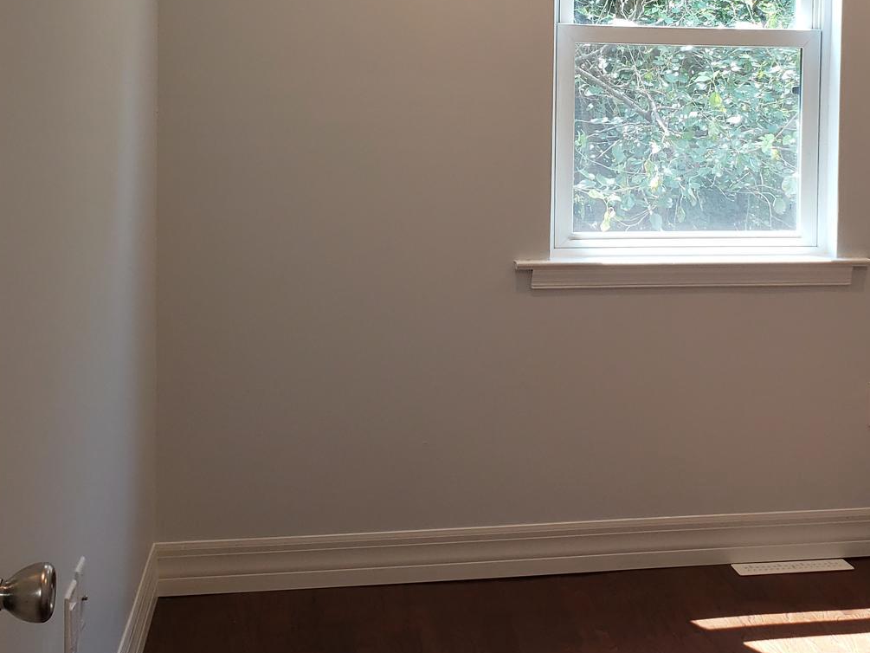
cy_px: 139
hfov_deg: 35.8
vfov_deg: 27.0
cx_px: 589
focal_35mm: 53
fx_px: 1332
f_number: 2.4
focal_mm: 4.3
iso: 50
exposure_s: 1/60
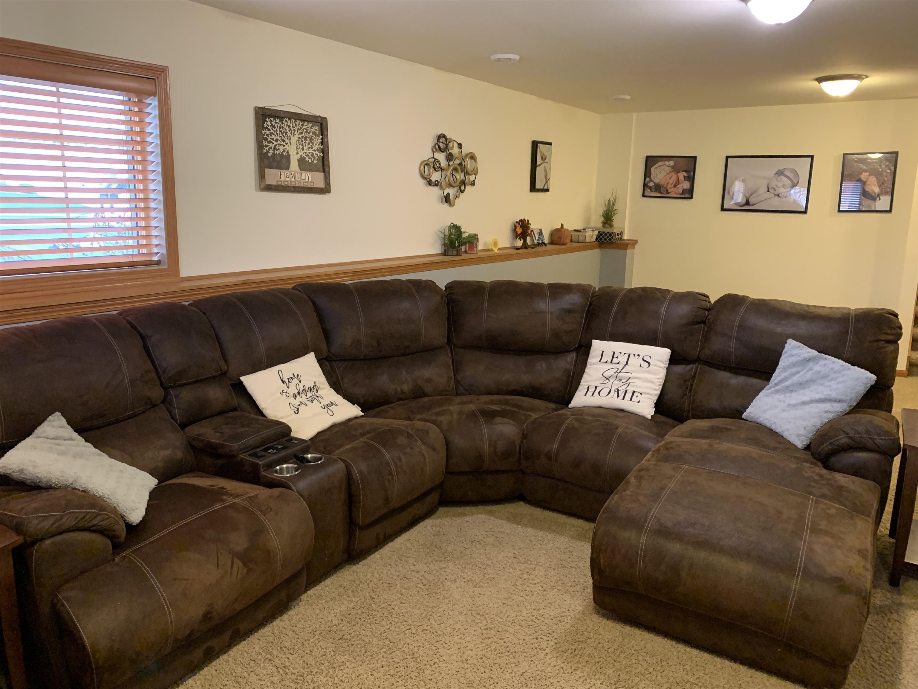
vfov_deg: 53.1
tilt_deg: -10.9
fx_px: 690
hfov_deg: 67.3
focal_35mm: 26
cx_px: 459
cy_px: 344
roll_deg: -1.2
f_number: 1.8
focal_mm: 4.25
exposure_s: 1/40
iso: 400
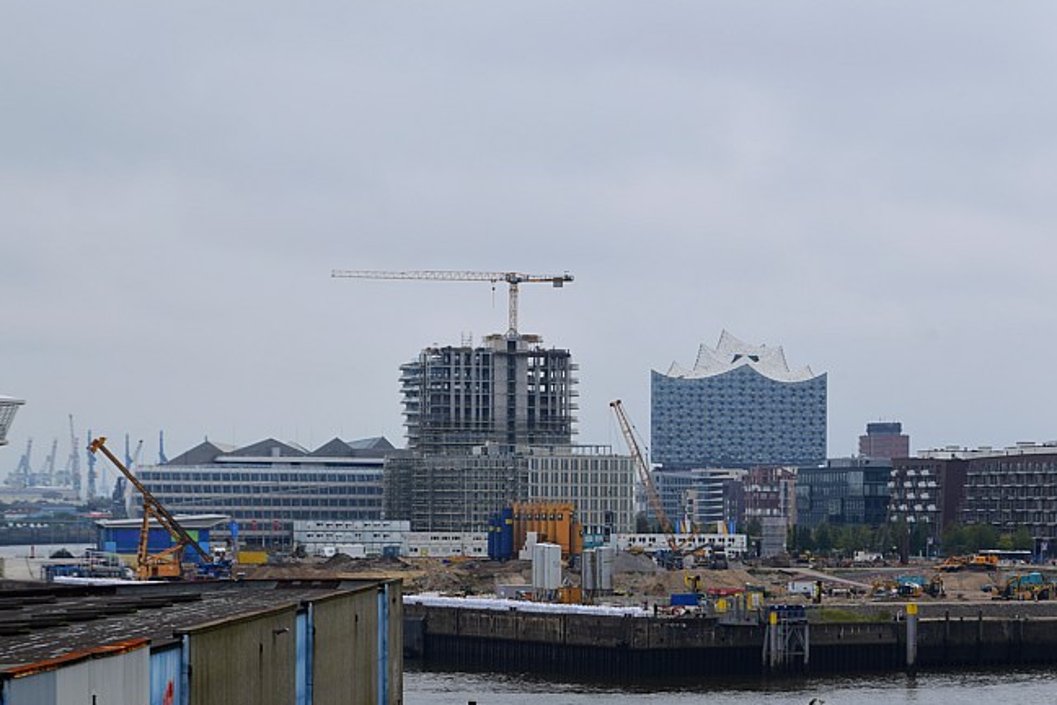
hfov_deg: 18.7
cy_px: 539
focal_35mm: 109
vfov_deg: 12.5
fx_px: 3200
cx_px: 747
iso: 100
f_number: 7.1
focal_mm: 46
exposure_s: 1/250
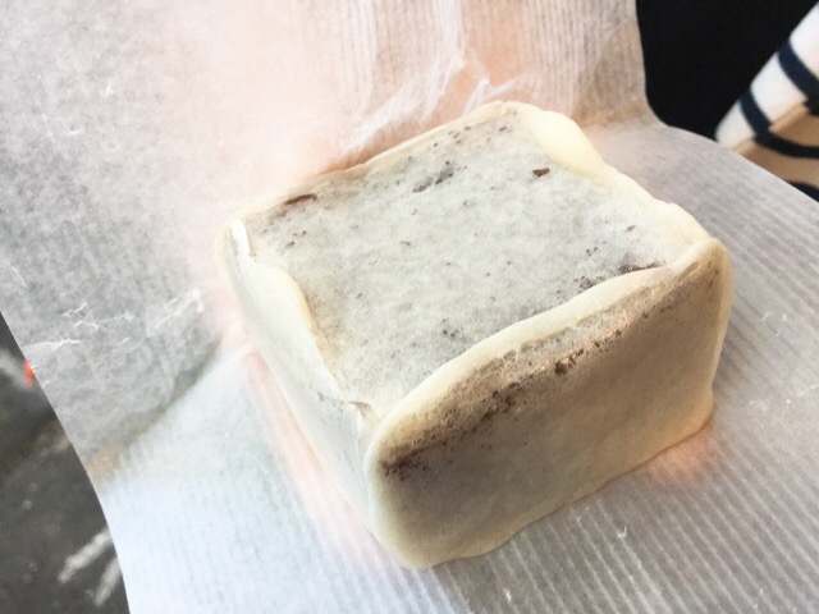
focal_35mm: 31
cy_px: 307
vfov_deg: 45.4
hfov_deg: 58.4
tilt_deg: -61.2
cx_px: 410
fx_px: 733
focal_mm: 3.3
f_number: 2.4
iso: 50
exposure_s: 1/30
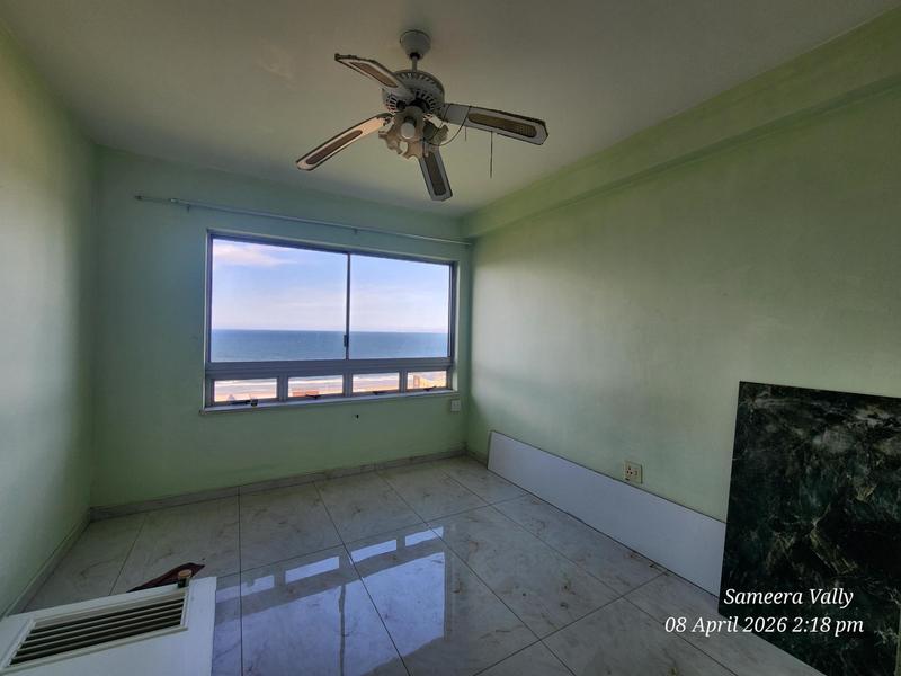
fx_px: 338
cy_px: 338
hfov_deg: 106.2
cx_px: 450
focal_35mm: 13
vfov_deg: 89.9
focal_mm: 2.2
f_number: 2.2
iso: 50
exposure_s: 1/251
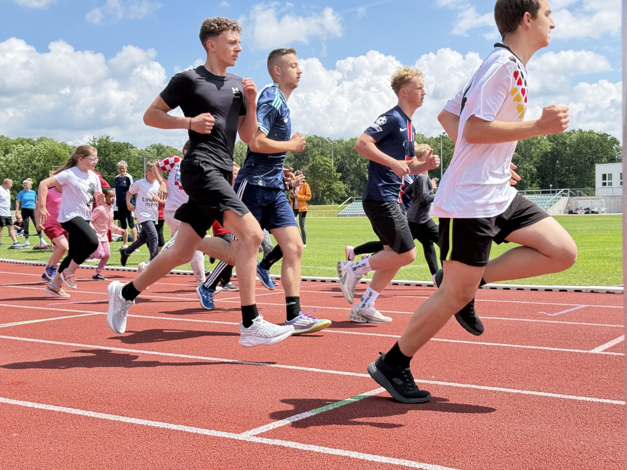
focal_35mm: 48
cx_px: 314
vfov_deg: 30.3
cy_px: 235
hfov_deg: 39.7
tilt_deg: +0.1
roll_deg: +1.5
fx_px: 869
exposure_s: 1/2415
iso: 100
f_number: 1.78
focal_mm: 6.76
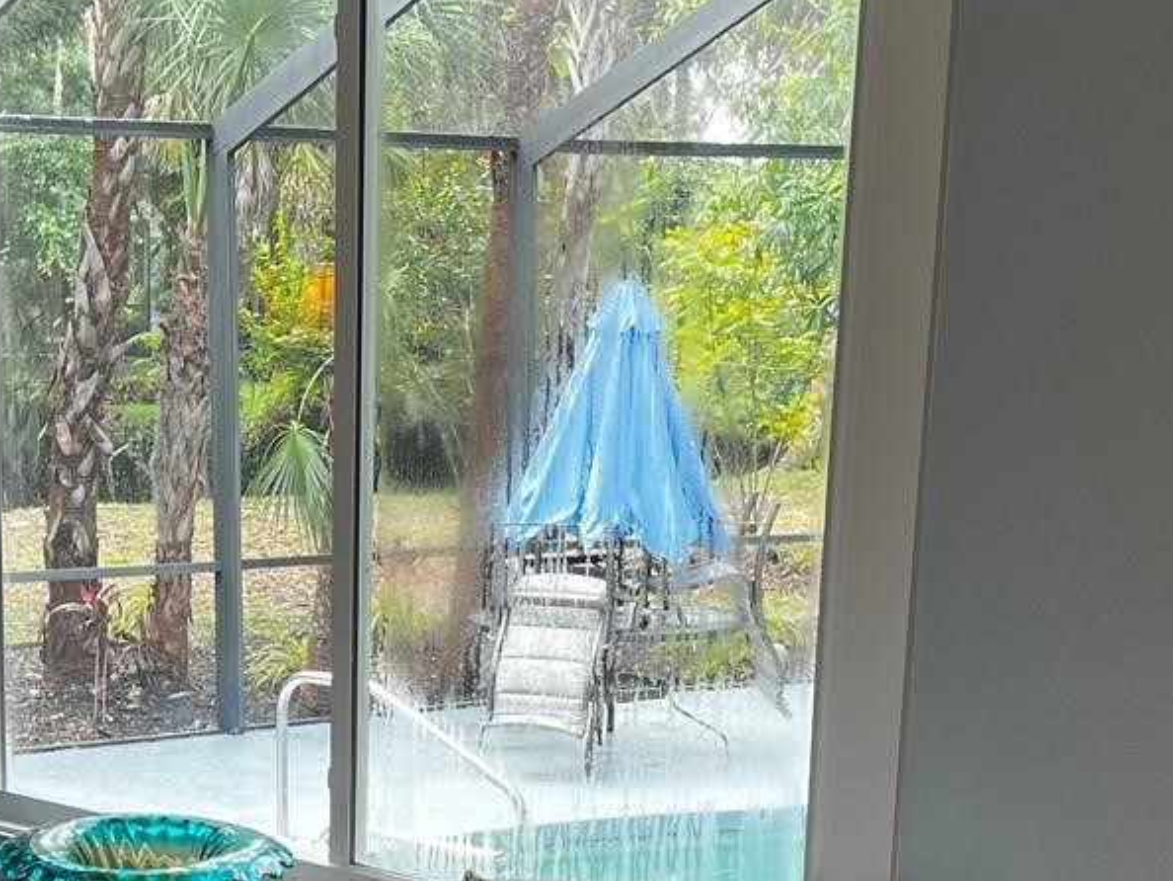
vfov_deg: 20.6
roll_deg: -0.6
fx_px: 2373
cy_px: 788
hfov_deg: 27.5
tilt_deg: -12.9
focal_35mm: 70
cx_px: 350
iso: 125
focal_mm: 5.7
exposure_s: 1/120
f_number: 1.5
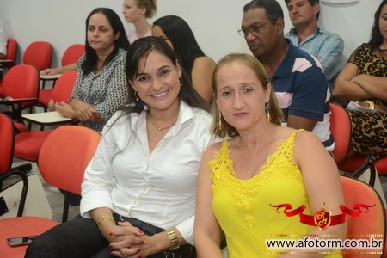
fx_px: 645
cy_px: 129
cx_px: 194
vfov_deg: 22.6
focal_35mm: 60
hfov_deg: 33.4
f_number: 4.5
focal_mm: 40
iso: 1600
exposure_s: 1/80
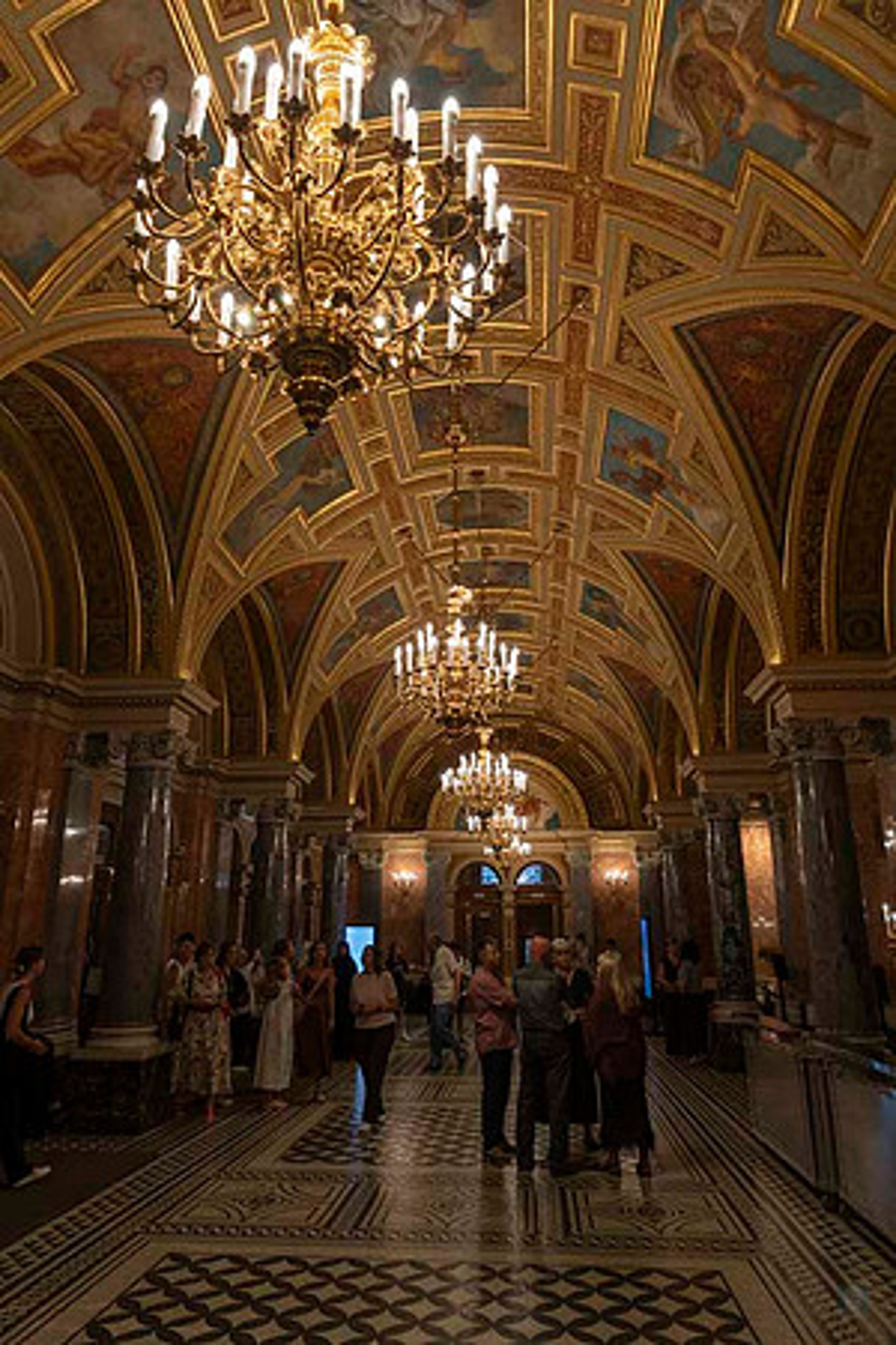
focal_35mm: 24
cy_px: 672
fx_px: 896
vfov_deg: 73.7
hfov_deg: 53.1
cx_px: 448
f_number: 4
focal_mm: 24
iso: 450
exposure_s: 1/50
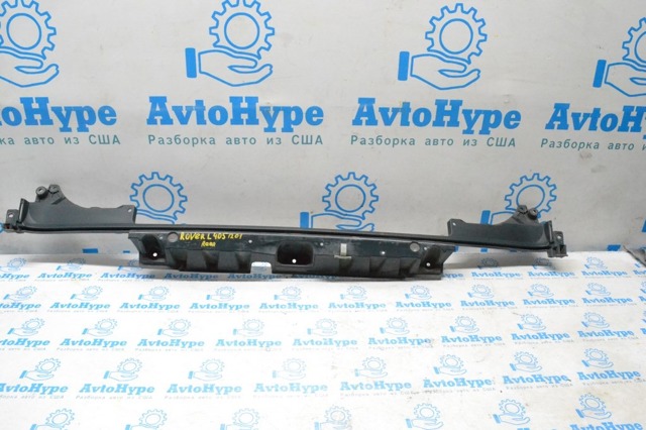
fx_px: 484
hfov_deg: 67.4
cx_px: 323
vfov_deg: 47.9
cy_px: 215
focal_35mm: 27
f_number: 10
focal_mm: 18
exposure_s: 1/125
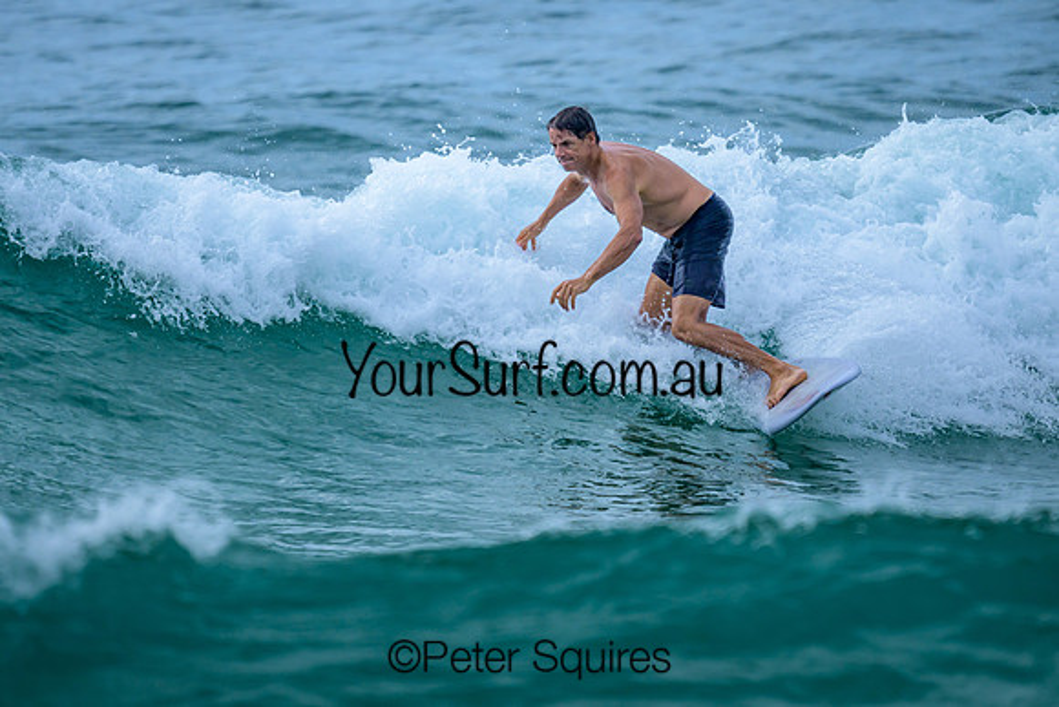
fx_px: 31571
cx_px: 468
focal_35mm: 1073
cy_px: 242
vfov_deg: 1.3
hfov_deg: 1.9
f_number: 6.3
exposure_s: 1/3200
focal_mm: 800
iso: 360
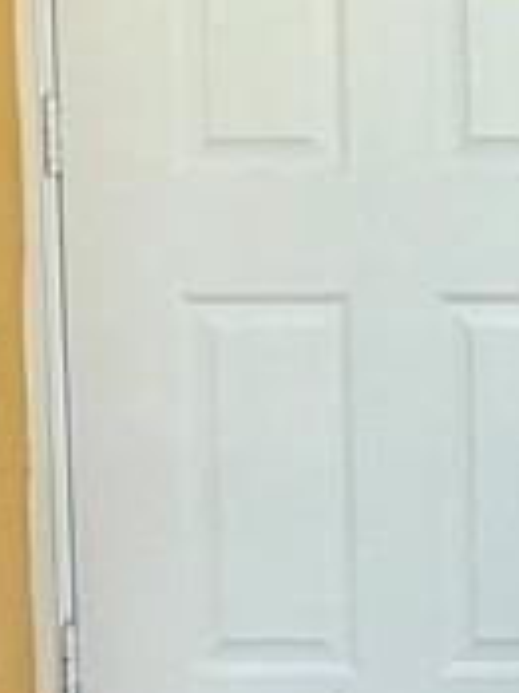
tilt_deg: -3.3
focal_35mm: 82
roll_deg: +0.0
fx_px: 1641
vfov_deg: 22.9
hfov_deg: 16.6
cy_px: -8
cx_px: 737
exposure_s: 1/331
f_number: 2.2
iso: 50
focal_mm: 2.22
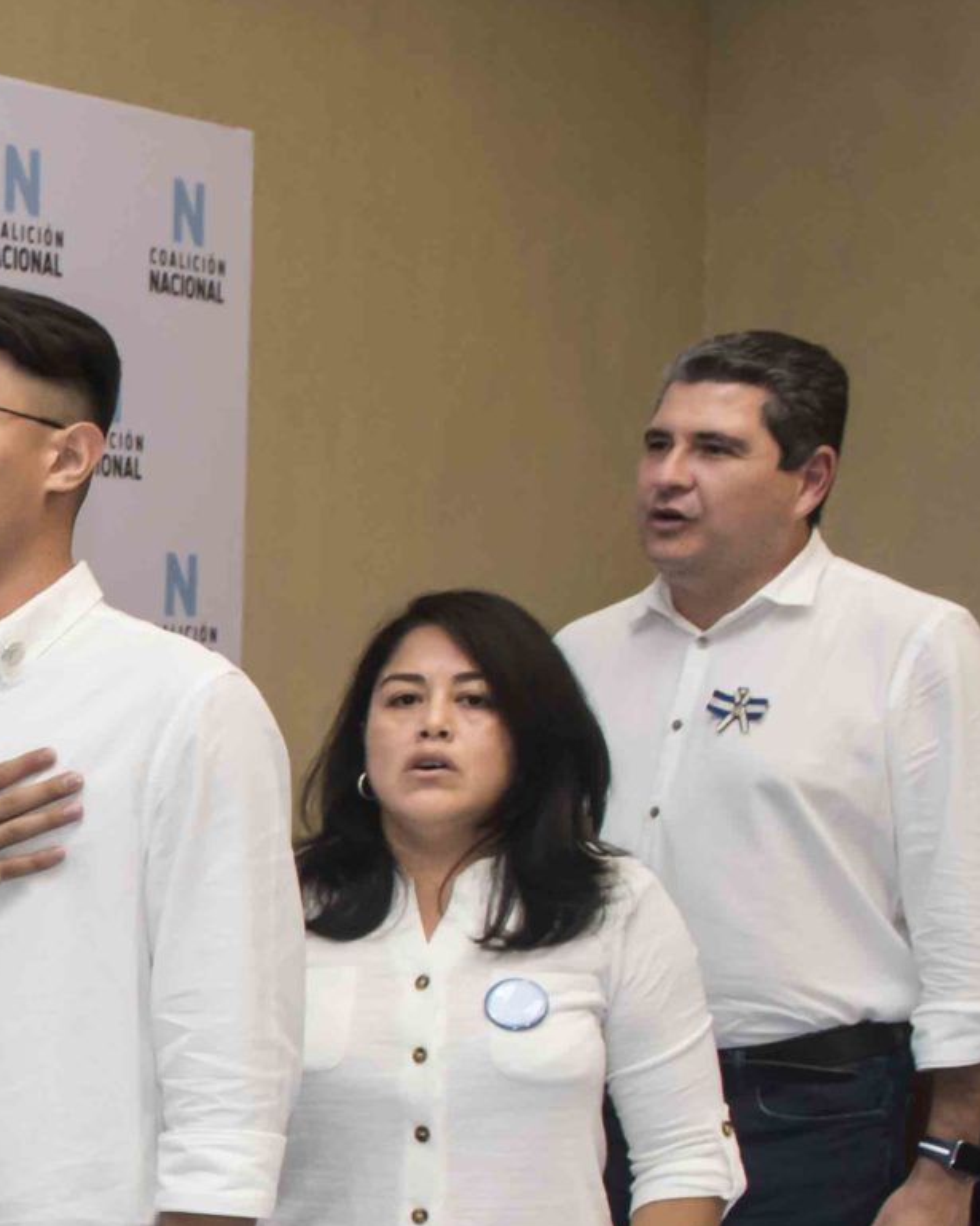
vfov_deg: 24.8
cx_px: -841
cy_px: 1053
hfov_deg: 16.6
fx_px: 2720
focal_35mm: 75
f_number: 5.6
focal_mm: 24
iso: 2000
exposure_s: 1/125
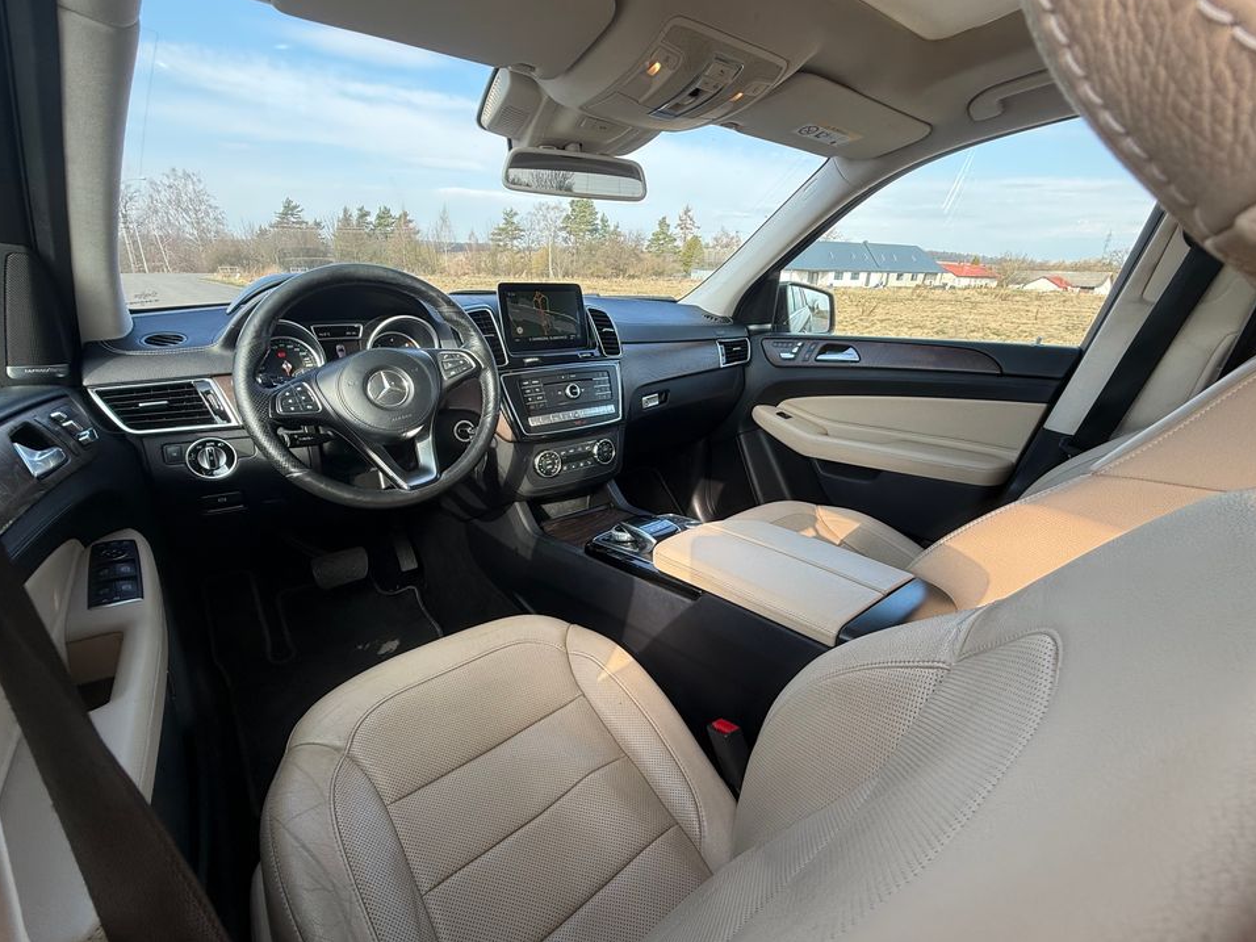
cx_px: 617
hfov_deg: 98.2
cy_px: 462
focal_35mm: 15
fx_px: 544
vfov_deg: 81.7
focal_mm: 2.22
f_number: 2.2
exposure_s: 1/180
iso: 64
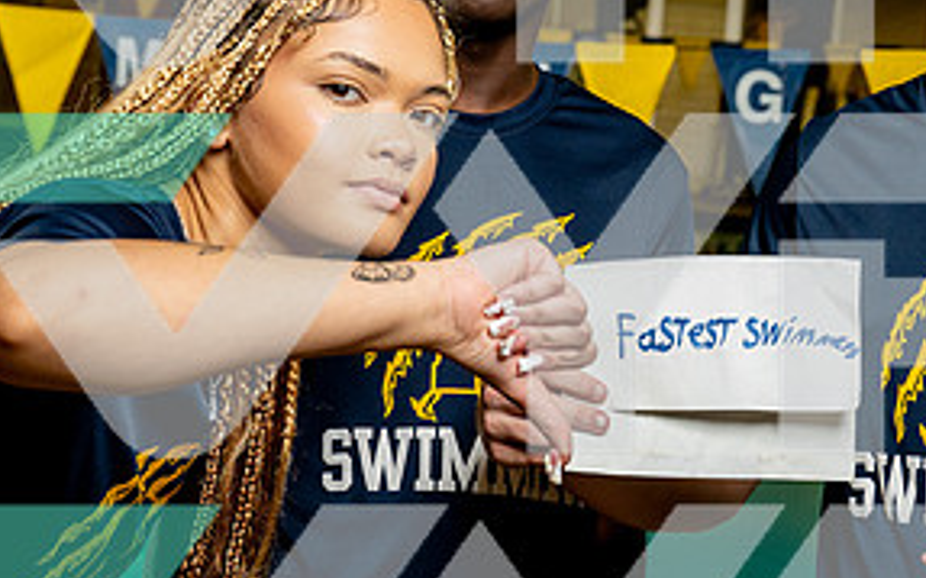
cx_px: 716
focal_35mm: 100
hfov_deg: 20.6
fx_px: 2522
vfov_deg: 13.1
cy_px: 286
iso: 500
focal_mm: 47
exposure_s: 1/250
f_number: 5.6
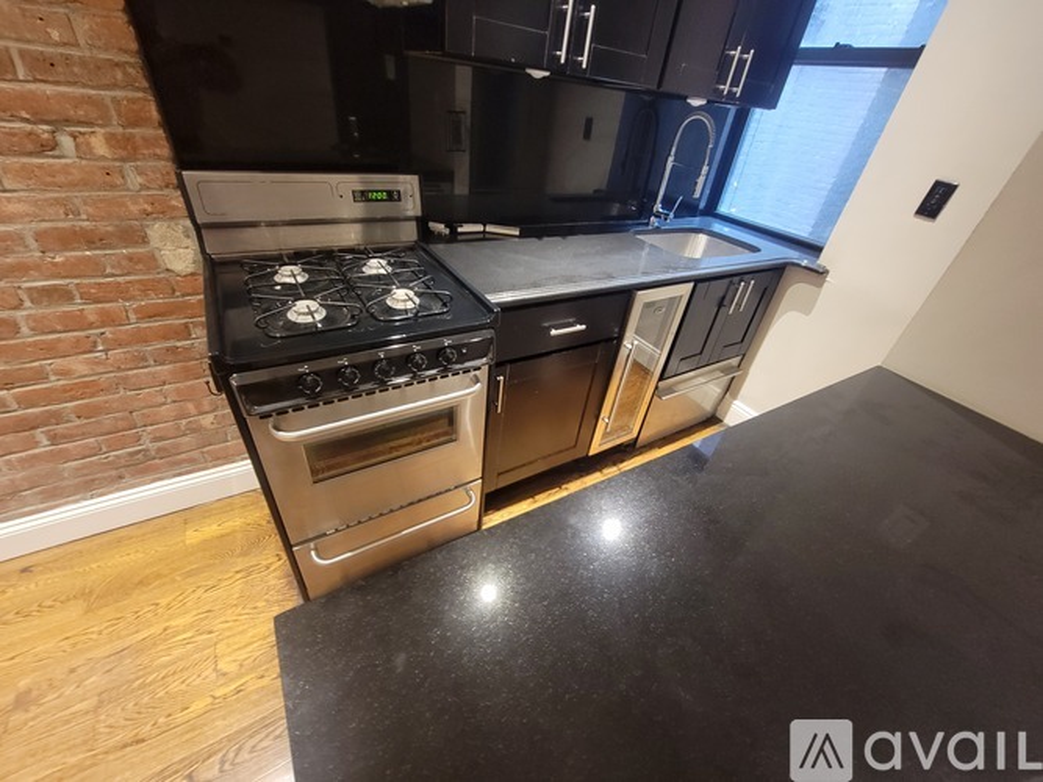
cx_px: 522
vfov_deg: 89.9
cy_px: 391
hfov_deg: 106.2
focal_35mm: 13
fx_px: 392
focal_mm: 2.2
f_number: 2.2
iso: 640
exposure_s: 1/24
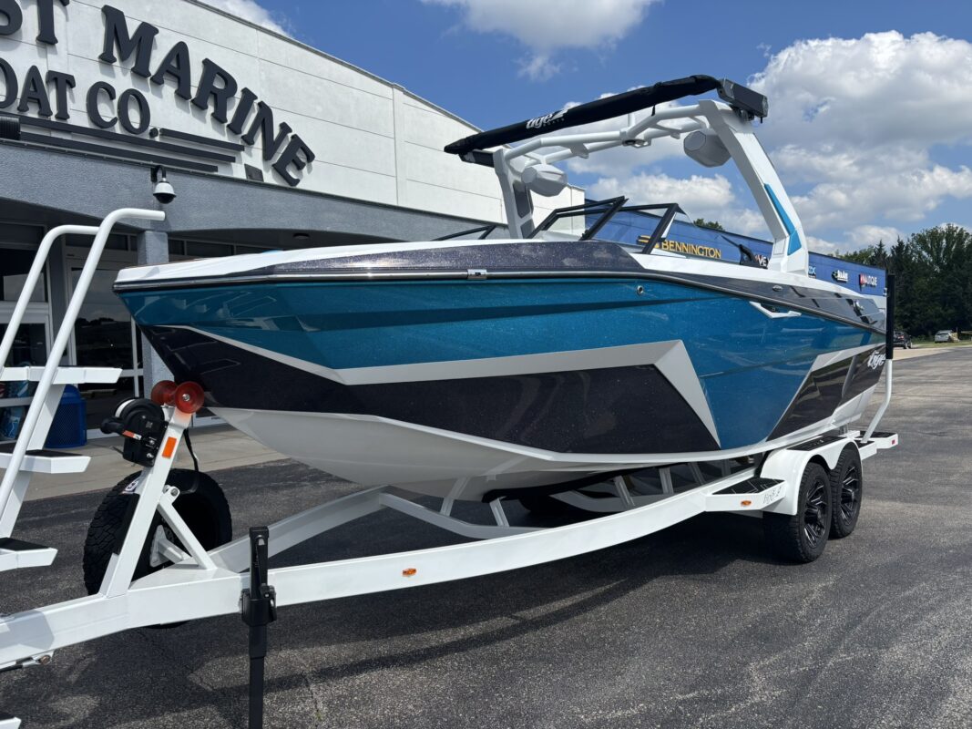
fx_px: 730
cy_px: 364
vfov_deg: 53.1
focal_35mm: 26
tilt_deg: +0.3
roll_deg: +1.4
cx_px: 486
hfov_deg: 67.3
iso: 50
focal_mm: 5.96
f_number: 1.6
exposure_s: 1/3788
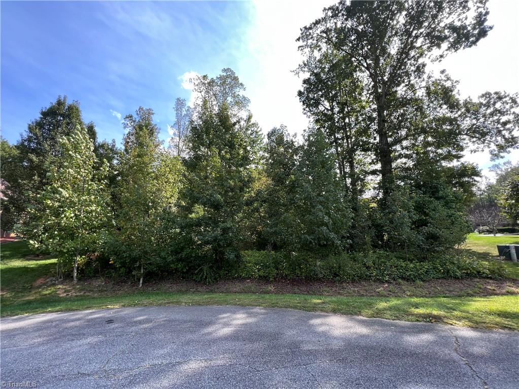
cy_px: 194
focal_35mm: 13
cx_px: 260
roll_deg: +0.7
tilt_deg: +13.0
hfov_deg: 106.2
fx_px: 195
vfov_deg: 89.9
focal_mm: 1.57
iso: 32
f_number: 1.8
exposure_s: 1/223
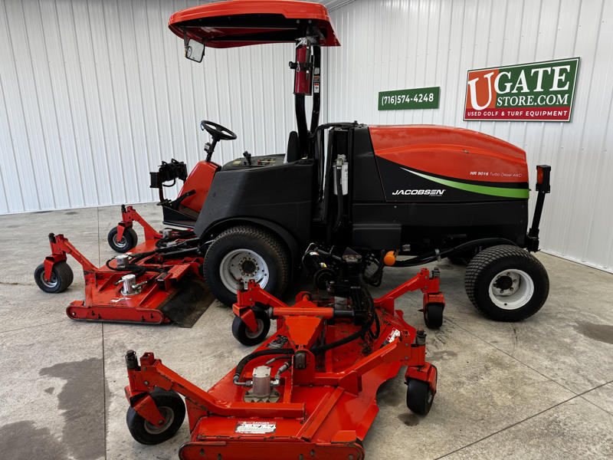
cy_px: 230
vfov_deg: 56.8
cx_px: 306
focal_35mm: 24
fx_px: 425
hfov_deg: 71.6
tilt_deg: -16.4
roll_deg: -0.1
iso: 64
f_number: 1.78
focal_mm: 6.76
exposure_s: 1/120
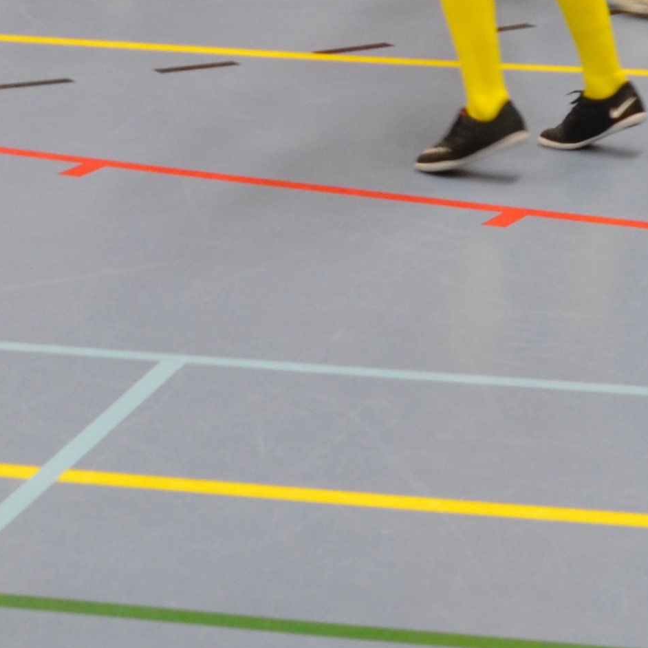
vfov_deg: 10.8
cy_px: -299
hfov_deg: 11.1
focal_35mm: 157
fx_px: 3325
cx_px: 453
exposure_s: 1/60
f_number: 4
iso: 800
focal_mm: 24
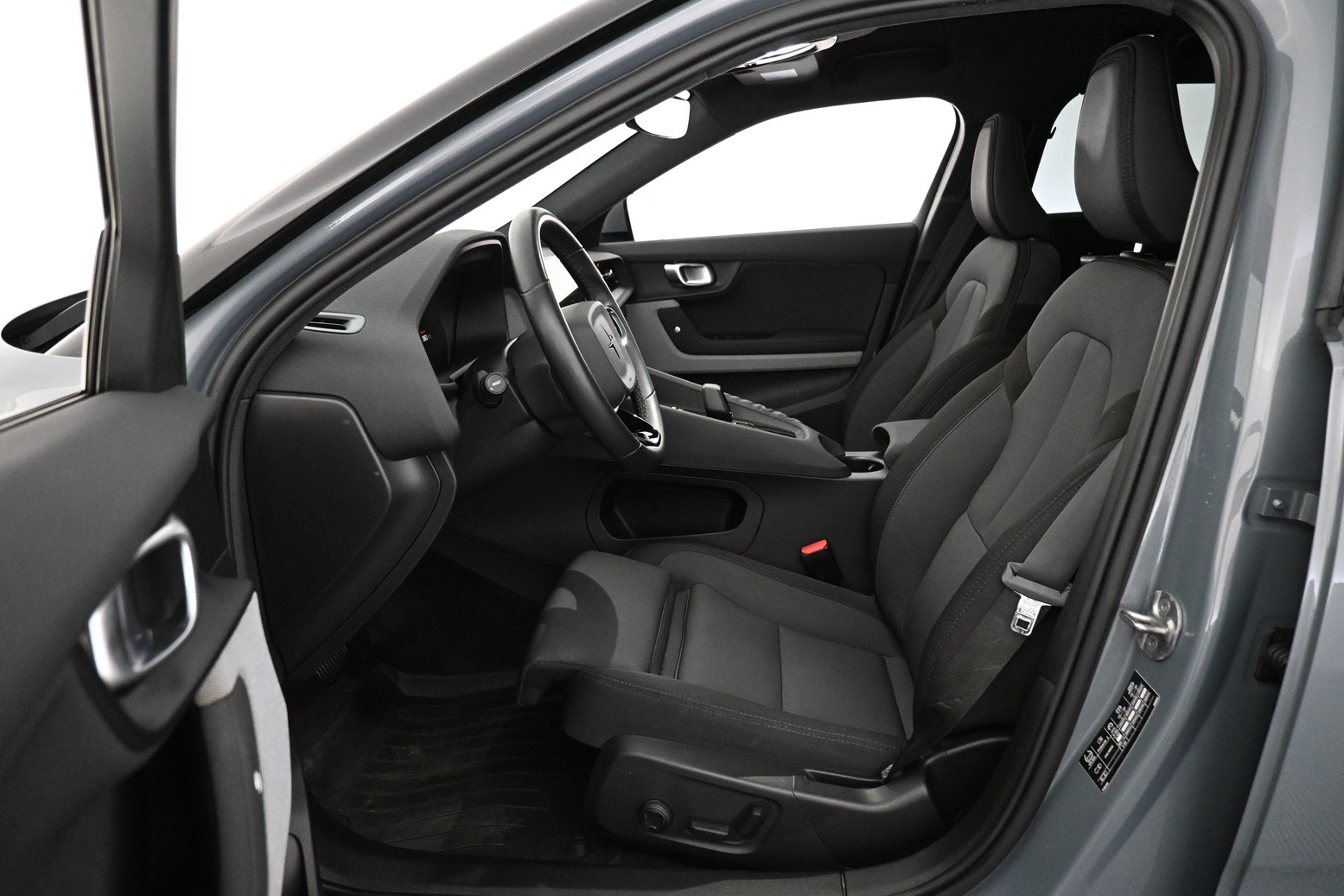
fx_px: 933
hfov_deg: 71.5
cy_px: 465
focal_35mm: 25
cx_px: 692
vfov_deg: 51.3
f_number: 3.5
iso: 4000
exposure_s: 1/60
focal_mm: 16
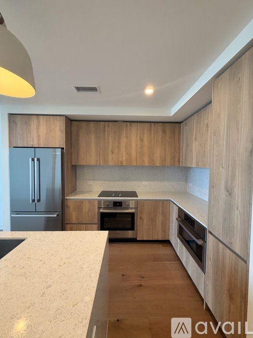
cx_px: 126
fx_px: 136
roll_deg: -0.9
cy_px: 169
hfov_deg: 85.7
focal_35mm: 14
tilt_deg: -0.8
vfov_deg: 102.1
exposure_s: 1/120
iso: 250
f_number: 2.2
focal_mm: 2.22
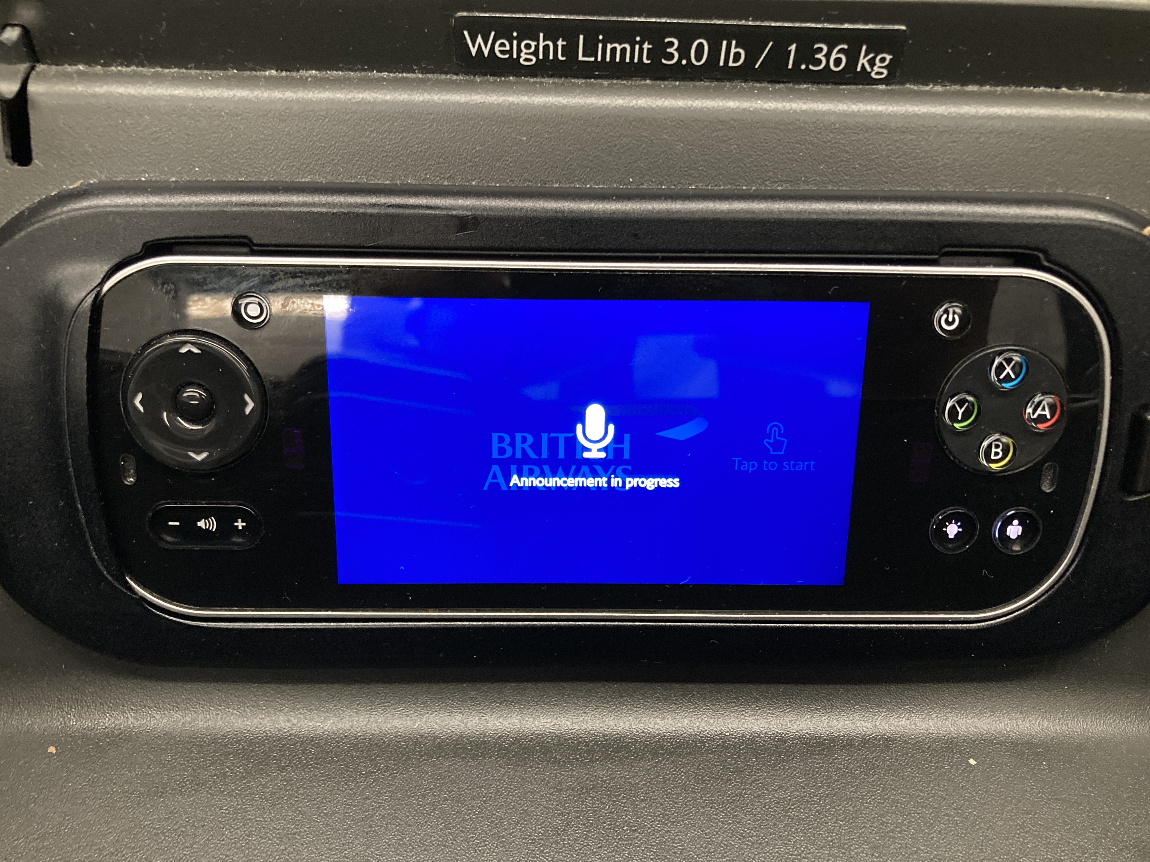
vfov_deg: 49.7
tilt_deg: -42.8
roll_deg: -1.3
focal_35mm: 28
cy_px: 431
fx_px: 930
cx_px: 575
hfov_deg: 63.4
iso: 640
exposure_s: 1/27
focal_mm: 3.99
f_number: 1.8
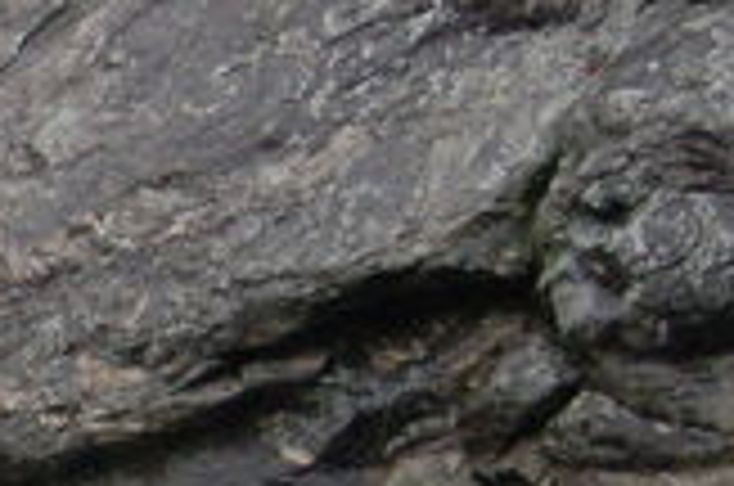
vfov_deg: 7.1
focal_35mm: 191
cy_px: 578
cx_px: -693
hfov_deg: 10.1
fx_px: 3887
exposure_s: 1/400
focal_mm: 26
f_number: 4.2
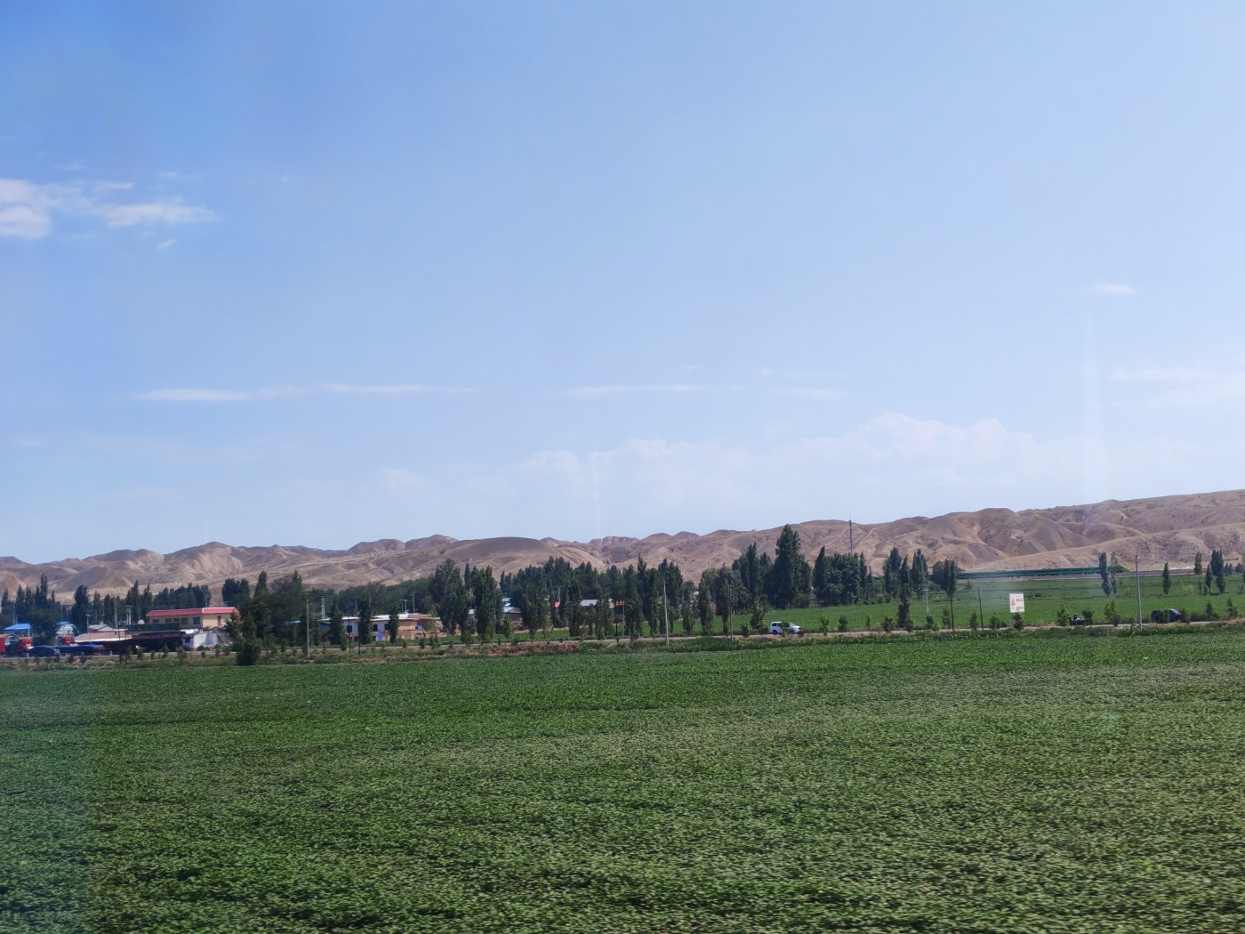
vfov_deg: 27.0
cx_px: 622
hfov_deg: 35.5
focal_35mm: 54
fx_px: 1942
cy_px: 467
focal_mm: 5.52
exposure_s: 1/390
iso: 50
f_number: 1.95
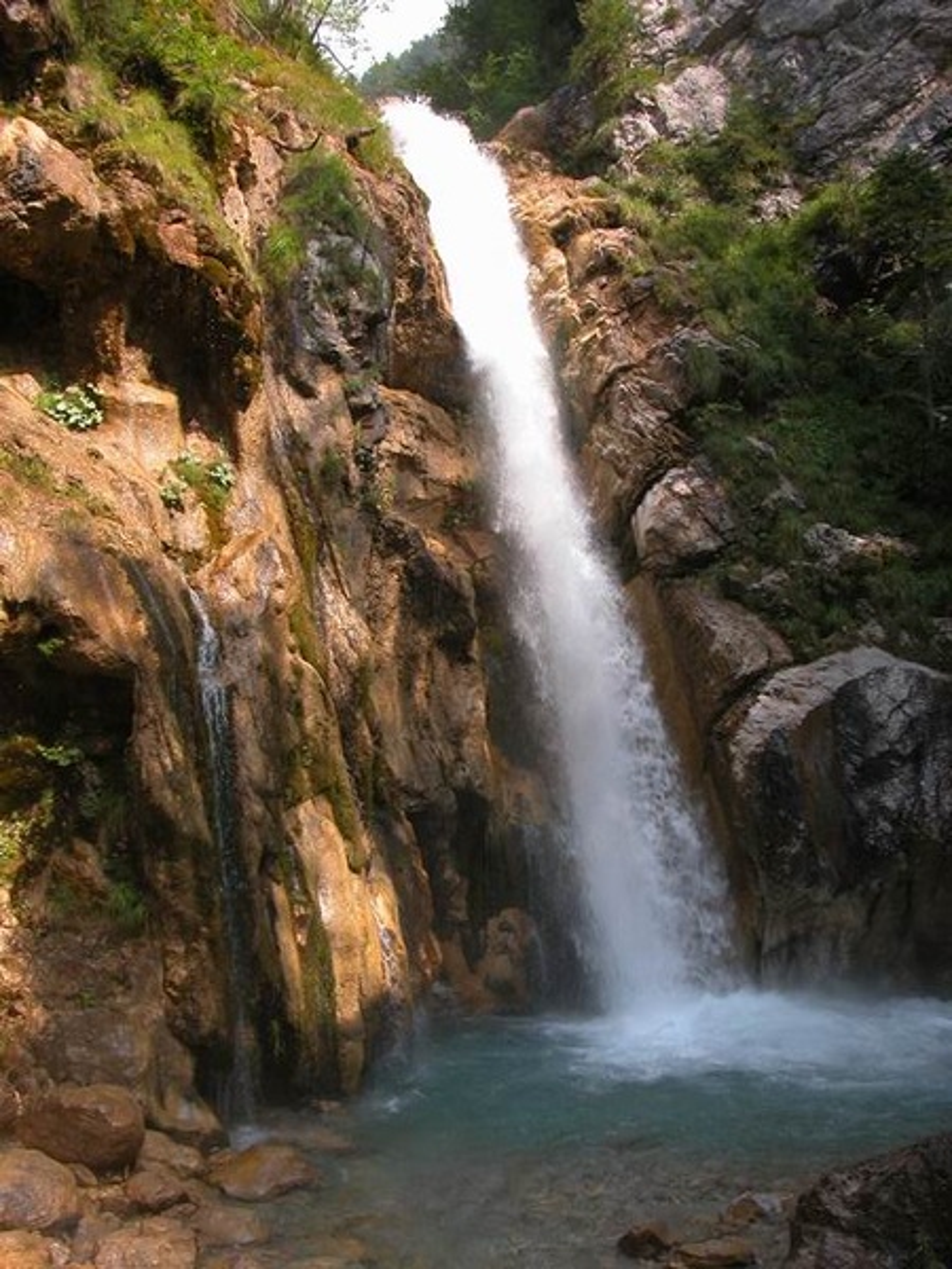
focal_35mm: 35
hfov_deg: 40.7
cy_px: 634
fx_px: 1283
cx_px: 476
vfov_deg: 52.6
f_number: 4.5
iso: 100
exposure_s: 1/210
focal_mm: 8.9
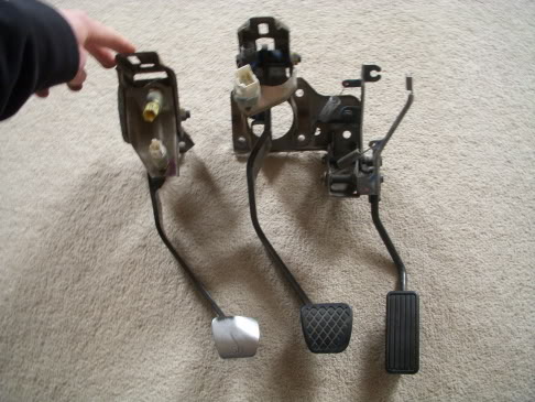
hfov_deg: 49.0
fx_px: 588
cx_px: 268
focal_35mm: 38
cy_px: 201
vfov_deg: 37.8
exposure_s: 1/8
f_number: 3.3
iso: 320
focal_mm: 6.3
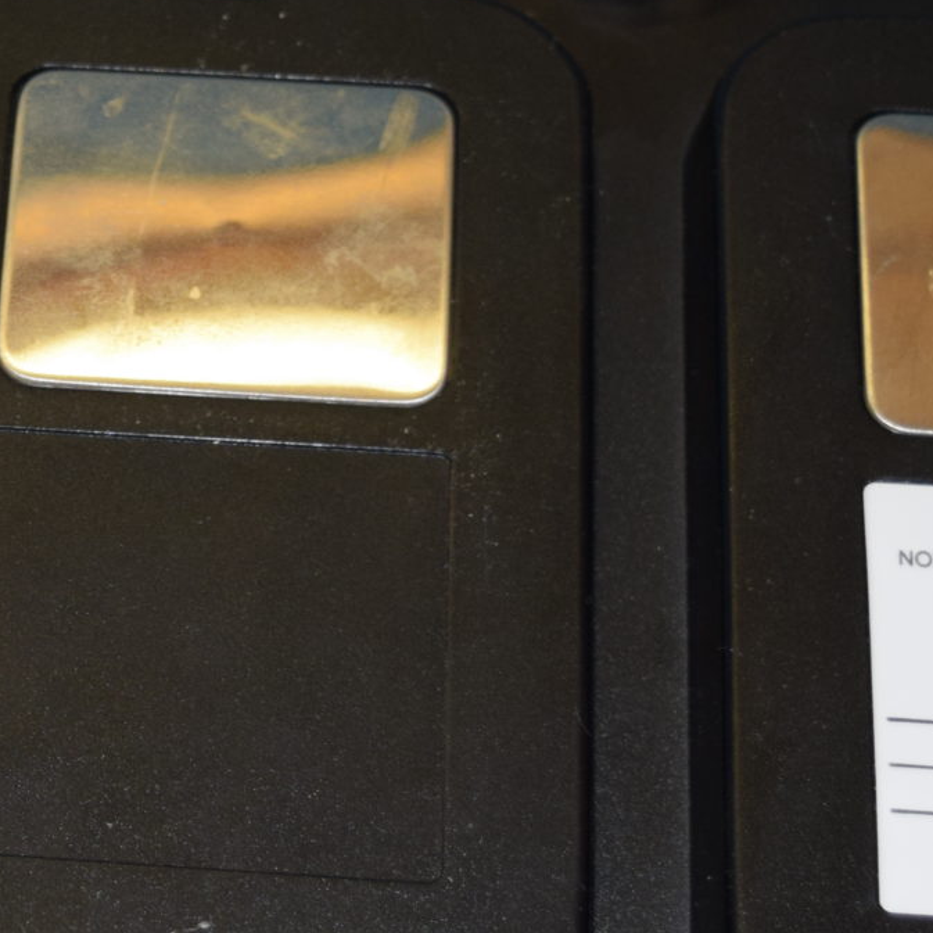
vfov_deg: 12.4
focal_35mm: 141
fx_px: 4288
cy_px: 376
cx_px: -122
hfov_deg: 12.2
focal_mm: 29
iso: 640
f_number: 4.2
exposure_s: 1/200
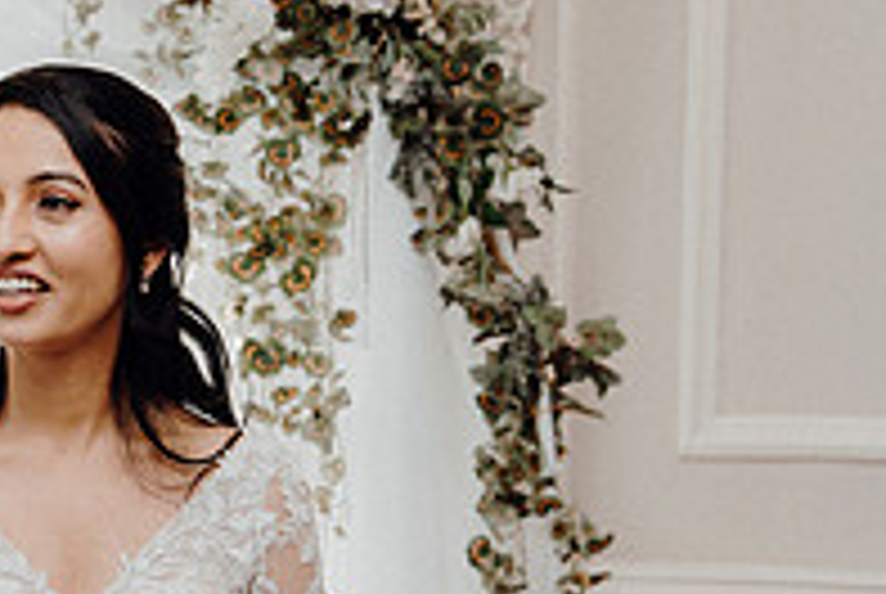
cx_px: -211
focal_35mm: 144
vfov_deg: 9.4
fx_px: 3549
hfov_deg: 13.8
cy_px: 686
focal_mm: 49
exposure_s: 1/200
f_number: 3.5
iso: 160
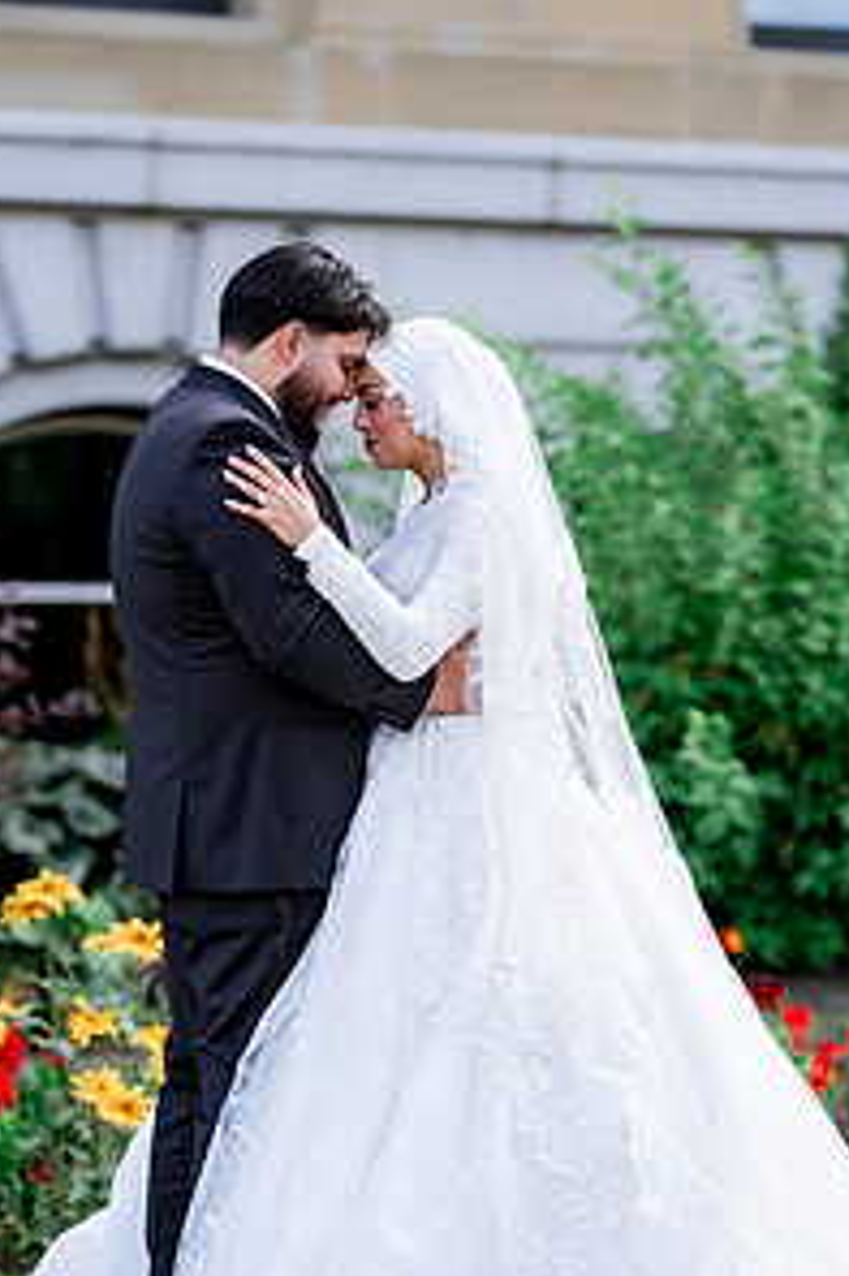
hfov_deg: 12.0
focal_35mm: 114
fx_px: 4037
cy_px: 819
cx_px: 440
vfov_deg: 17.9
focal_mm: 75
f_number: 2
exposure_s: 1/640
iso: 100
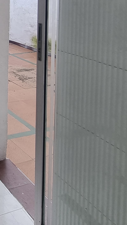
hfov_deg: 22.8
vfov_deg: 43.0
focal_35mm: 40
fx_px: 239
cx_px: -74
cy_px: -3
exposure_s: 1/206
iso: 50
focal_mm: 2.2
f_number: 2.2
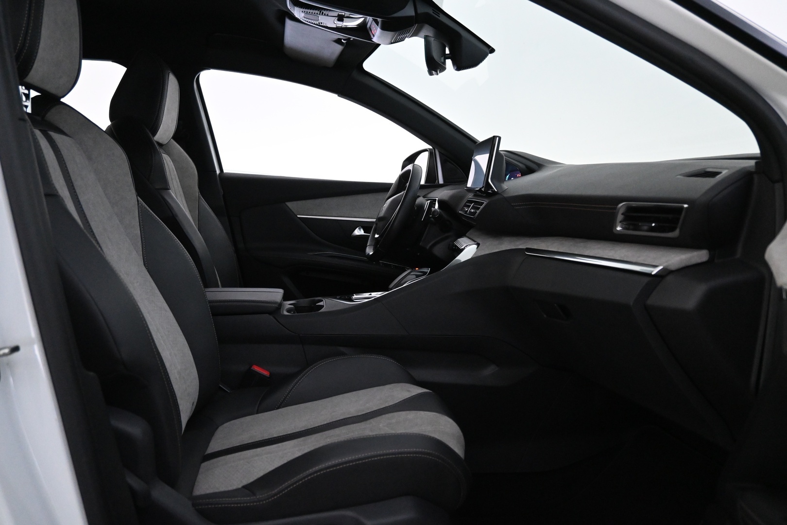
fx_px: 607
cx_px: 394
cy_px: 262
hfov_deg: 65.9
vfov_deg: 46.8
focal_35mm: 28
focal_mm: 18.5
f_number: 3.8
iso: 4500
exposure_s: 1/60
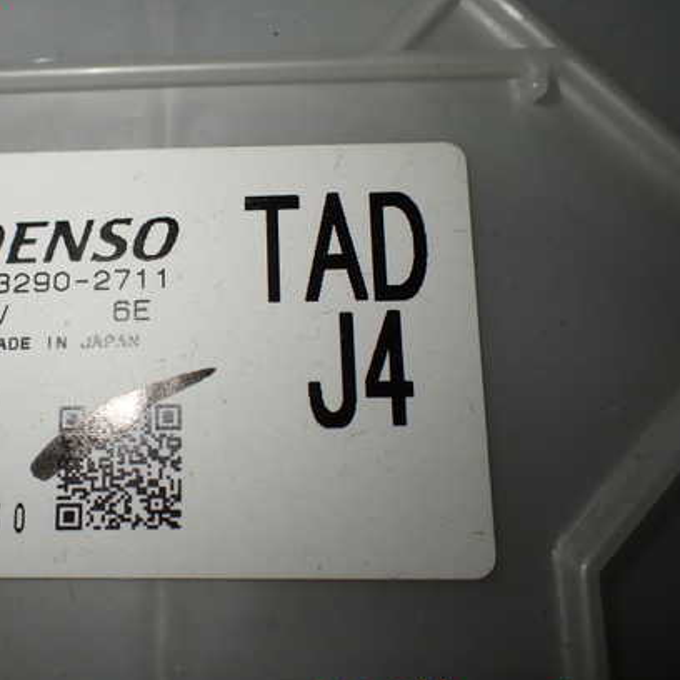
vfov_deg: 42.8
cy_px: 345
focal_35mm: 39
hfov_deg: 41.9
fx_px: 867
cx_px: 193
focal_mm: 5.4
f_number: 2.3
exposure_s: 1/200
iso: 100
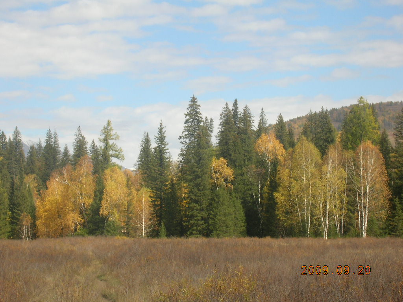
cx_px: 202
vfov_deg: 15.7
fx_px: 1094
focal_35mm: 94
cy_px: 151
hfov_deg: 20.9
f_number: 7.9
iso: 50
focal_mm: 15.7
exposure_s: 1/118
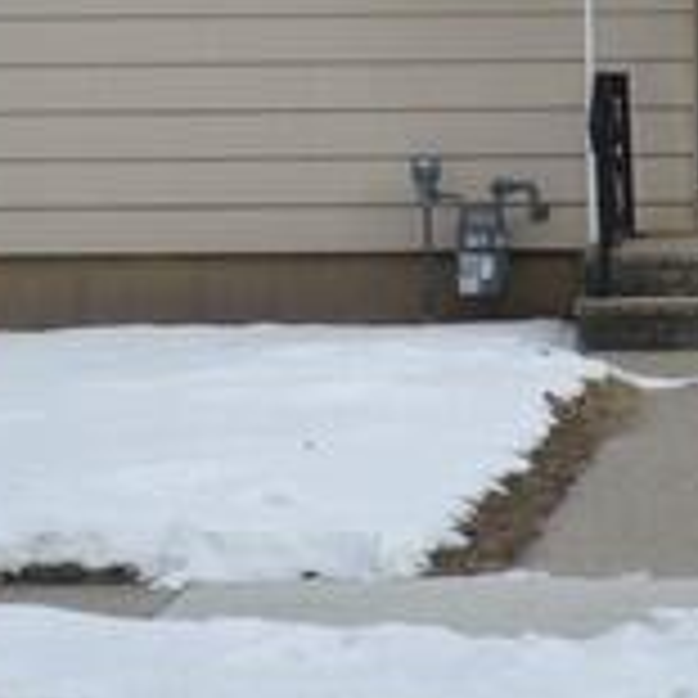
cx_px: 730
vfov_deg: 8.9
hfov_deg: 8.8
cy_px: 99
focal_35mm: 197
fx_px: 4494
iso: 80
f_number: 3.6
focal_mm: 9.7
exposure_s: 1/750
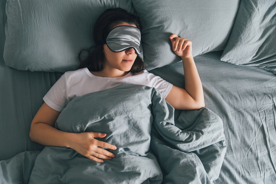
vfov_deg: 41.1
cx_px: 138
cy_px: 92
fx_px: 245
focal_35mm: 32
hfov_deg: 58.7
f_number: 2.8
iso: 500
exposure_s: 1/125
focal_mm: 32
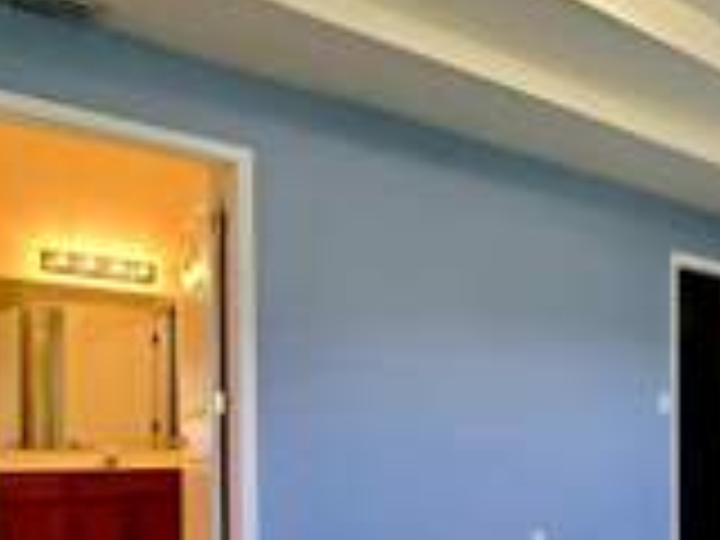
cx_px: 670
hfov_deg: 43.1
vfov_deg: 35.7
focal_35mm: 39
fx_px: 811
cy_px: 430
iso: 250
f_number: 2.2
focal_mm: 1.8
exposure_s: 1/59.2
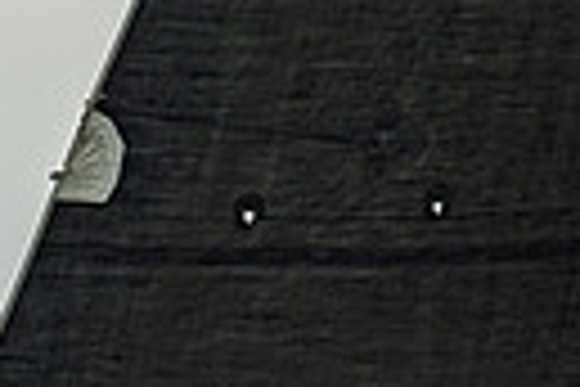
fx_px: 14644
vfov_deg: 1.5
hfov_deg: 2.3
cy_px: 489
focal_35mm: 909
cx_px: 277
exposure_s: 1/2500
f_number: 6.3
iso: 400
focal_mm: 175
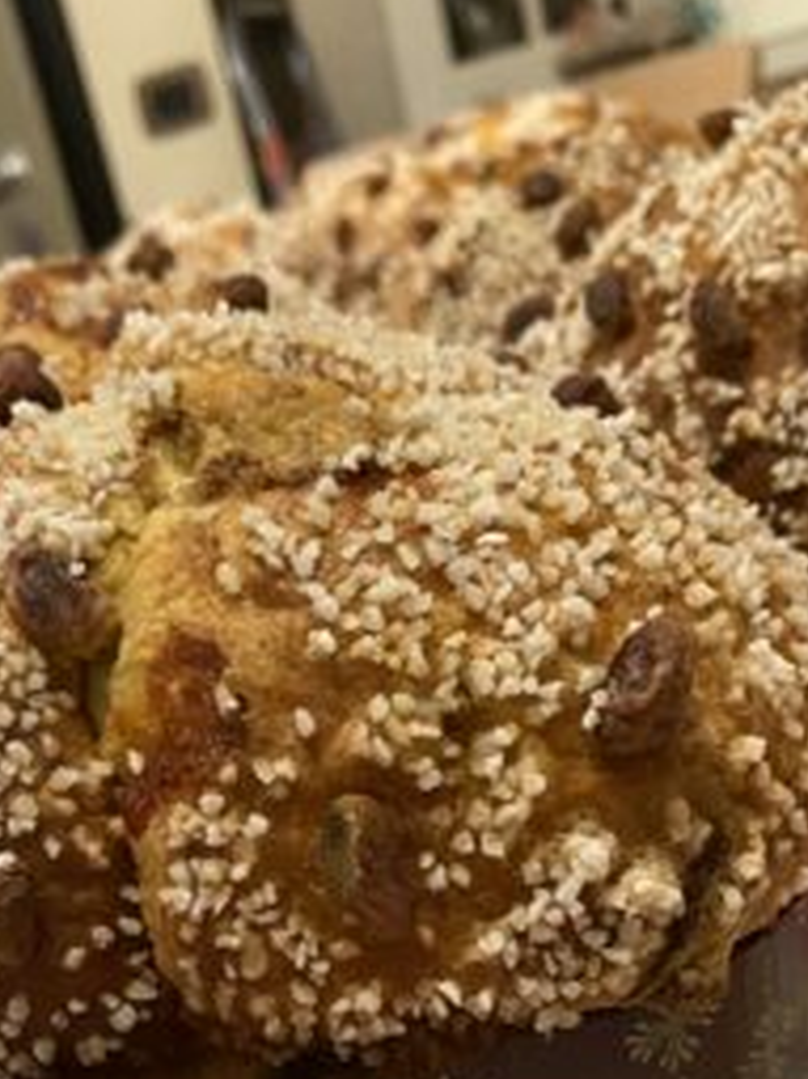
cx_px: 290
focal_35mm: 51
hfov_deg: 28.4
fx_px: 1589
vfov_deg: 36.4
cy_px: 838
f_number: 1.8
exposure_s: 1/35
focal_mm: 4.25
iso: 400
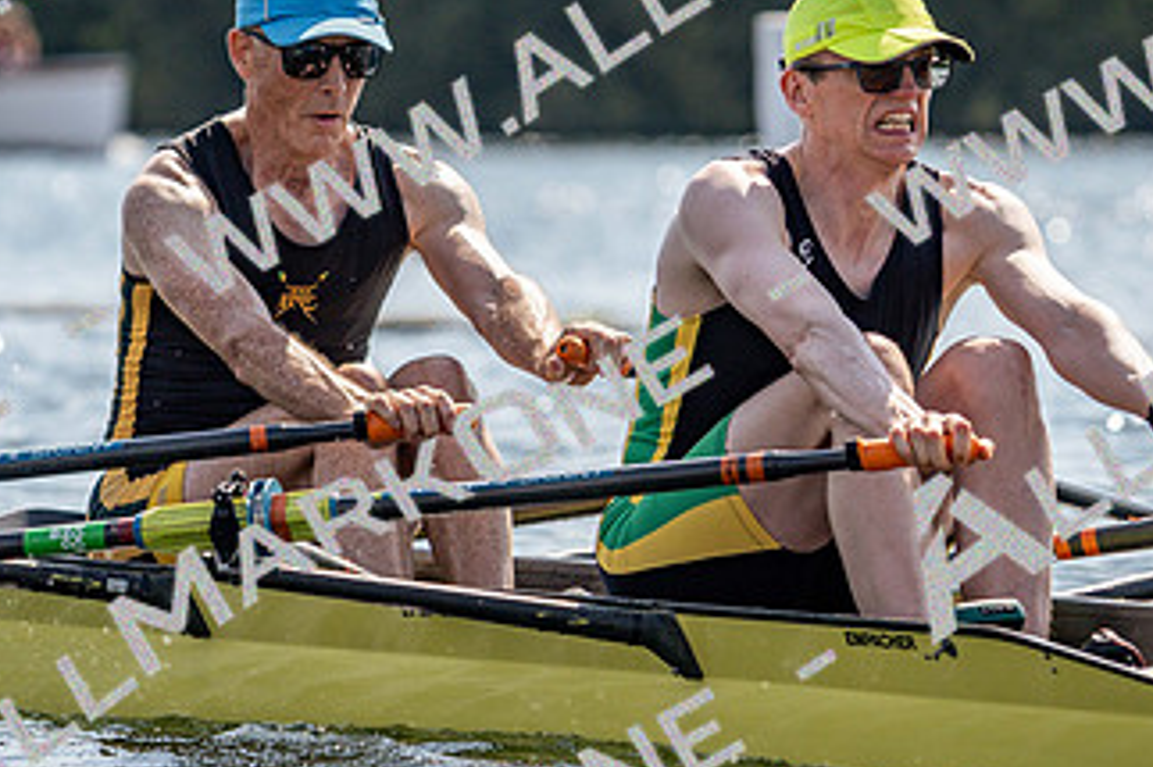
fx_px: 16741
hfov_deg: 3.9
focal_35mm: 523
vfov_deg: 2.6
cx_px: 607
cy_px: 305
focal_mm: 291
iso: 250
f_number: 5.6
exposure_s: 1/1600
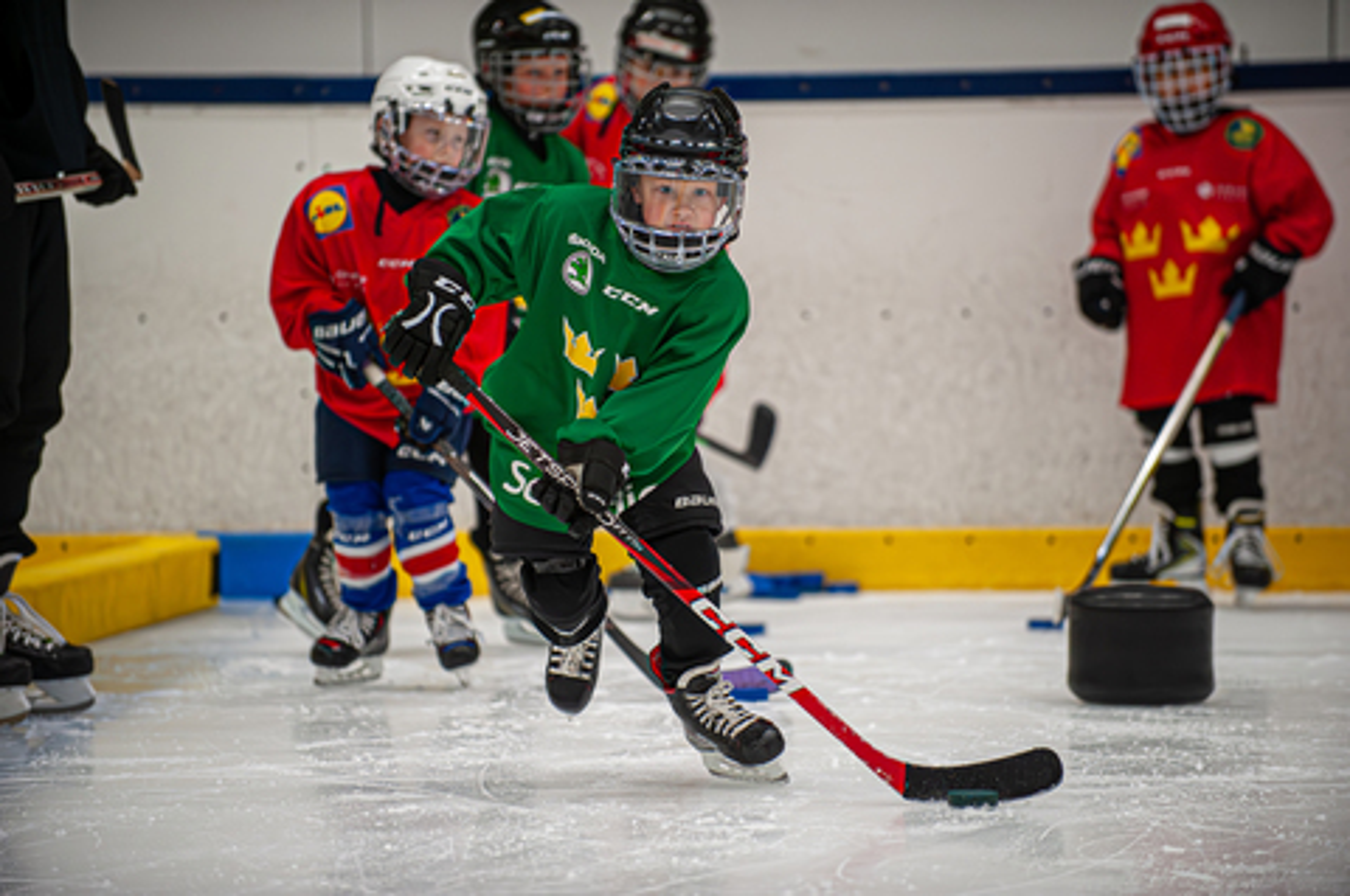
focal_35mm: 180
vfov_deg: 7.6
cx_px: 675
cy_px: 448
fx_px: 6743
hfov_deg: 11.4
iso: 1600
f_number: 2.8
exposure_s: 1/800
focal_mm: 180
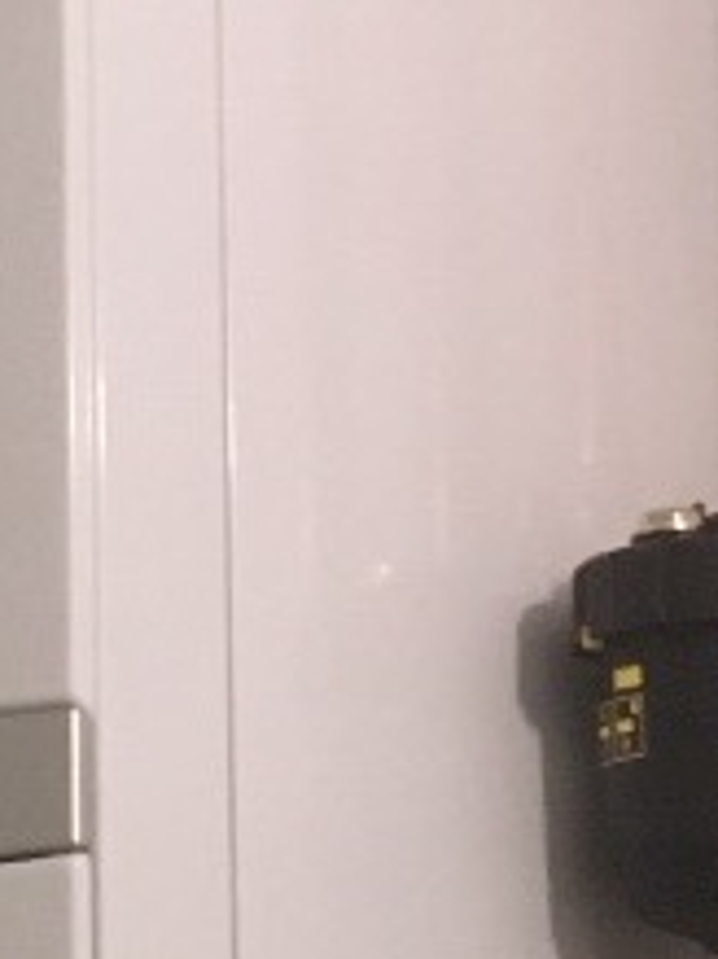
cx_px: 267
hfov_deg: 9.3
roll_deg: +2.1
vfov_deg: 12.4
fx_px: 4402
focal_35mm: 159
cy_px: 517
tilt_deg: +11.3
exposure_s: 1/25
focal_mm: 4.15
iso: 200
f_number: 2.2
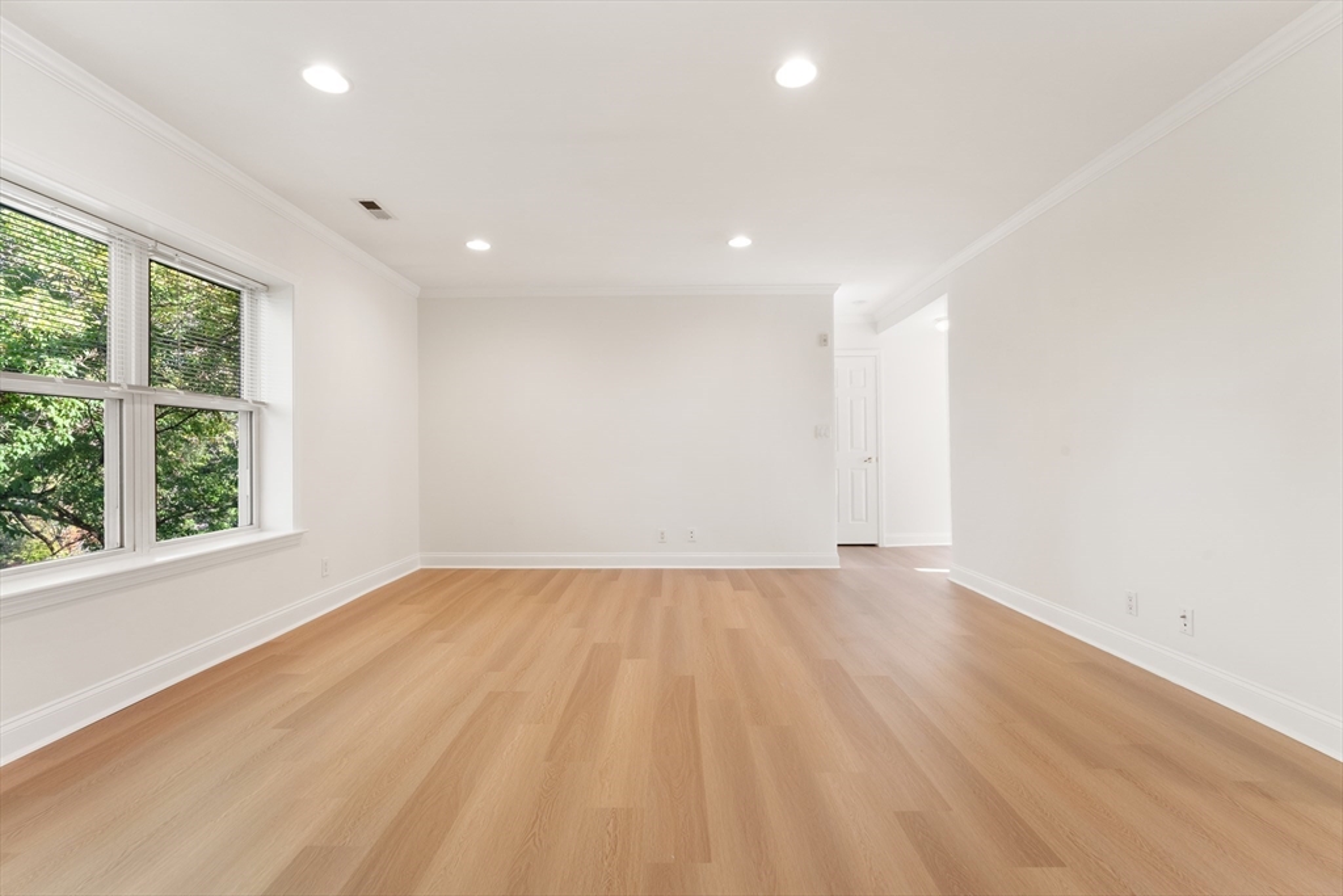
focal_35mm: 16
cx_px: 672
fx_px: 589
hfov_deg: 97.4
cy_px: 448
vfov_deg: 74.5
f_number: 11
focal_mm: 15.8
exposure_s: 1/6
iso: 1250
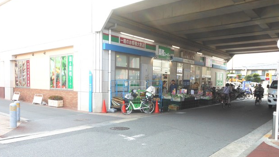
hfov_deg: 54.0
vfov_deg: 31.9
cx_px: 137
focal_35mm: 37
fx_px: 274
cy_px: 96
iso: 80
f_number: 3.5
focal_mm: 6
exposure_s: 1/160
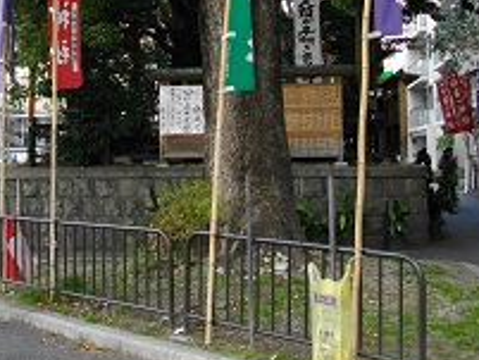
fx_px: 858
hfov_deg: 31.0
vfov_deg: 23.2
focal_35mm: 62
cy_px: 52
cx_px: 178
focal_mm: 5.7
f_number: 2.9
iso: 126
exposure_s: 1/125
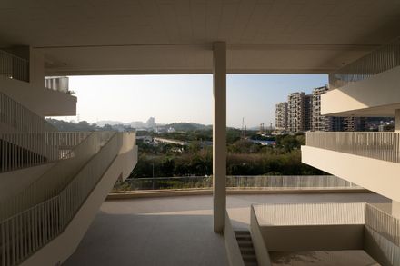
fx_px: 155
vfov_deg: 81.2
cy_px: 133
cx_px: 200
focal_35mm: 14
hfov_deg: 104.3
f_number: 20
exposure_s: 1/100
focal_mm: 14
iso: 320
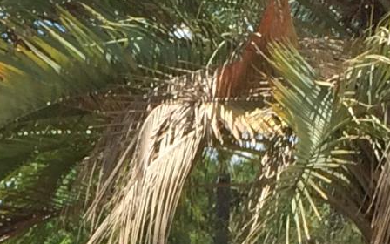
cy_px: 623
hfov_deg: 9.6
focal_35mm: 213
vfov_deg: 5.9
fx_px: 2264
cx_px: -133
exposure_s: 1/1414
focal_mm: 4.12
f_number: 2.2
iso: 32
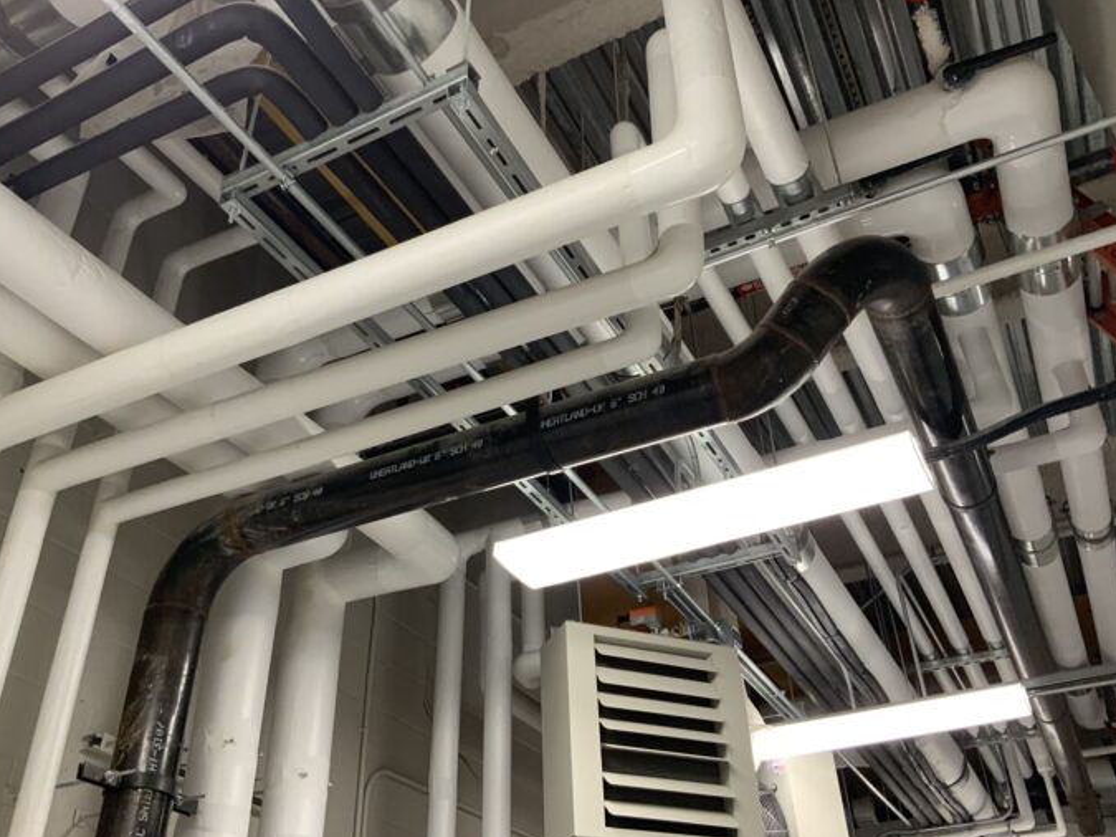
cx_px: 541
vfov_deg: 42.9
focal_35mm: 33
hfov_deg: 55.4
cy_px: 409
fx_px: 1064
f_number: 1.8
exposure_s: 1/60
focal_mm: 3
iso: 125
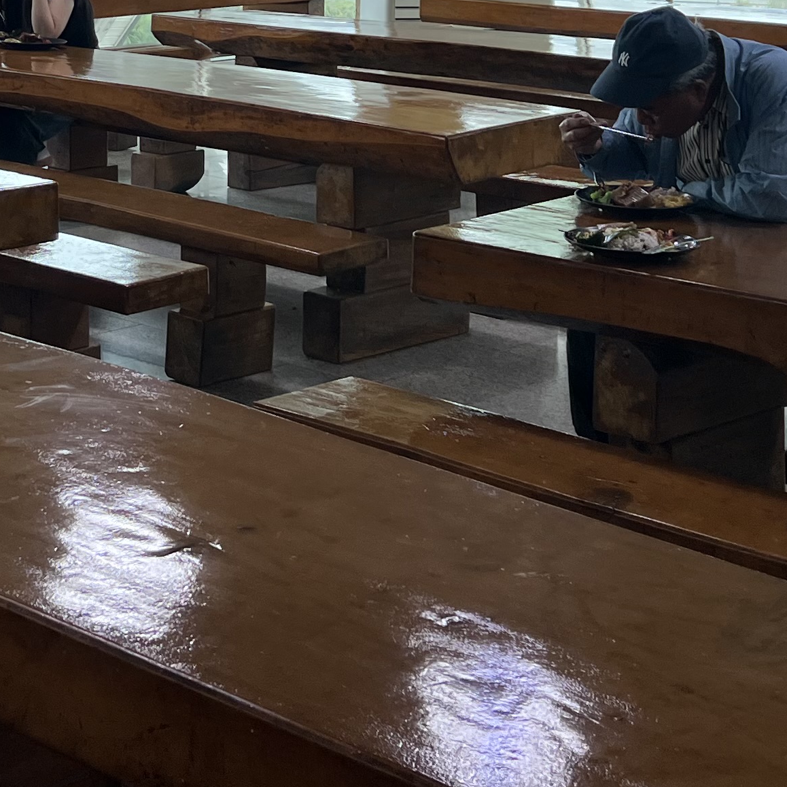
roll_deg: -0.2
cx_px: 118
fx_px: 2058
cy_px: -64
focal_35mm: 80
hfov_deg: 21.3
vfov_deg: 20.7
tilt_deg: -2.8
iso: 40
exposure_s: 1/120
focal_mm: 5.7
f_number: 1.5
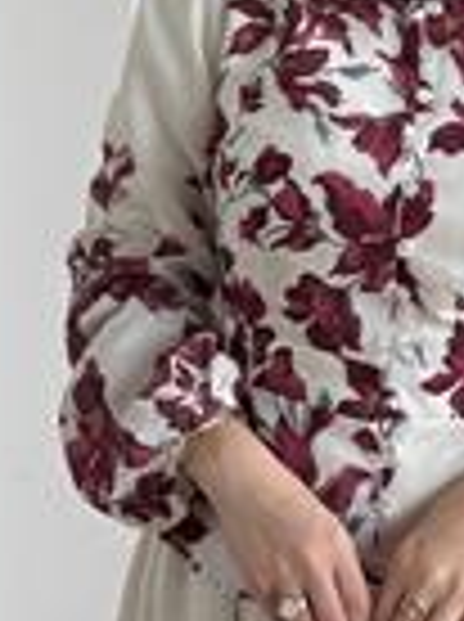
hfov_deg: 20.0
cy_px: 151
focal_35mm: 72
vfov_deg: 26.7
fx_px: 1291
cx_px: 414
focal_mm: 6.76
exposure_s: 1/115
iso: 200
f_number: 1.78
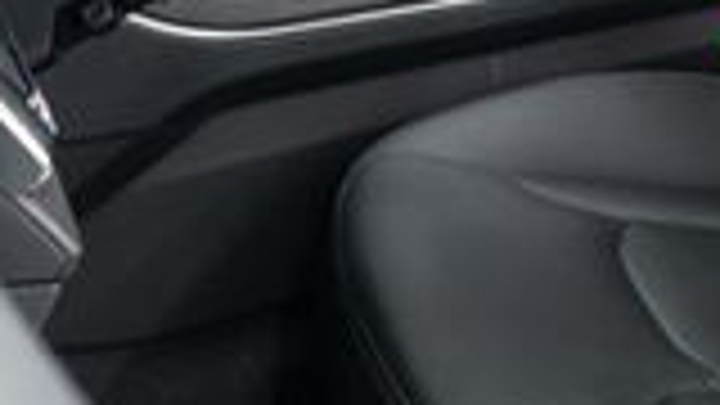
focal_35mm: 117
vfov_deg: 10.0
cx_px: 990
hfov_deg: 17.0
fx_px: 2234
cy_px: -196
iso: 640
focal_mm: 28
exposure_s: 1/50
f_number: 3.2
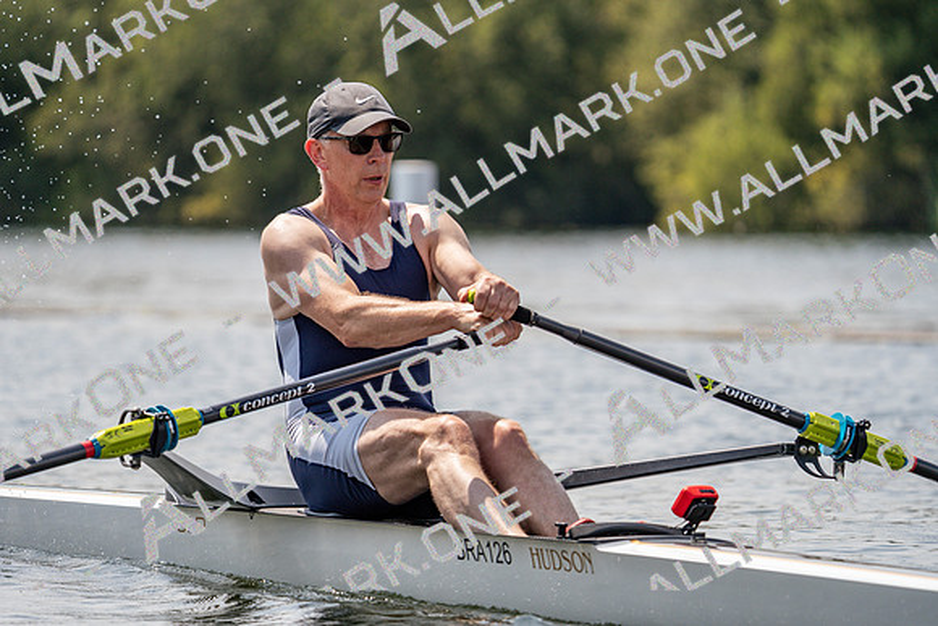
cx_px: 469
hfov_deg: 6.5
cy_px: 313
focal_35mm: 318
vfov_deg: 4.3
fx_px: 8287
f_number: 6.3
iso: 200
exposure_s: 1/1600
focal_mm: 318
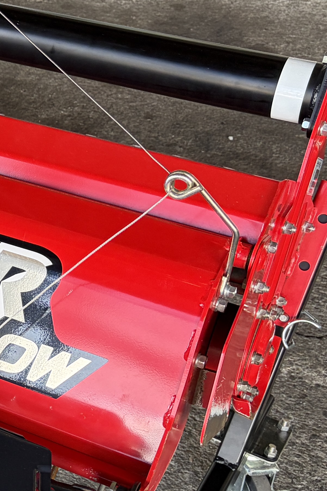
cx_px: -340
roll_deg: +0.8
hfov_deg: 13.5
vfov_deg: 23.6
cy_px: 173
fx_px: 1172
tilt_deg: -26.7
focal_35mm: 86
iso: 80
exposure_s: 1/122
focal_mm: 5.96
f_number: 1.6
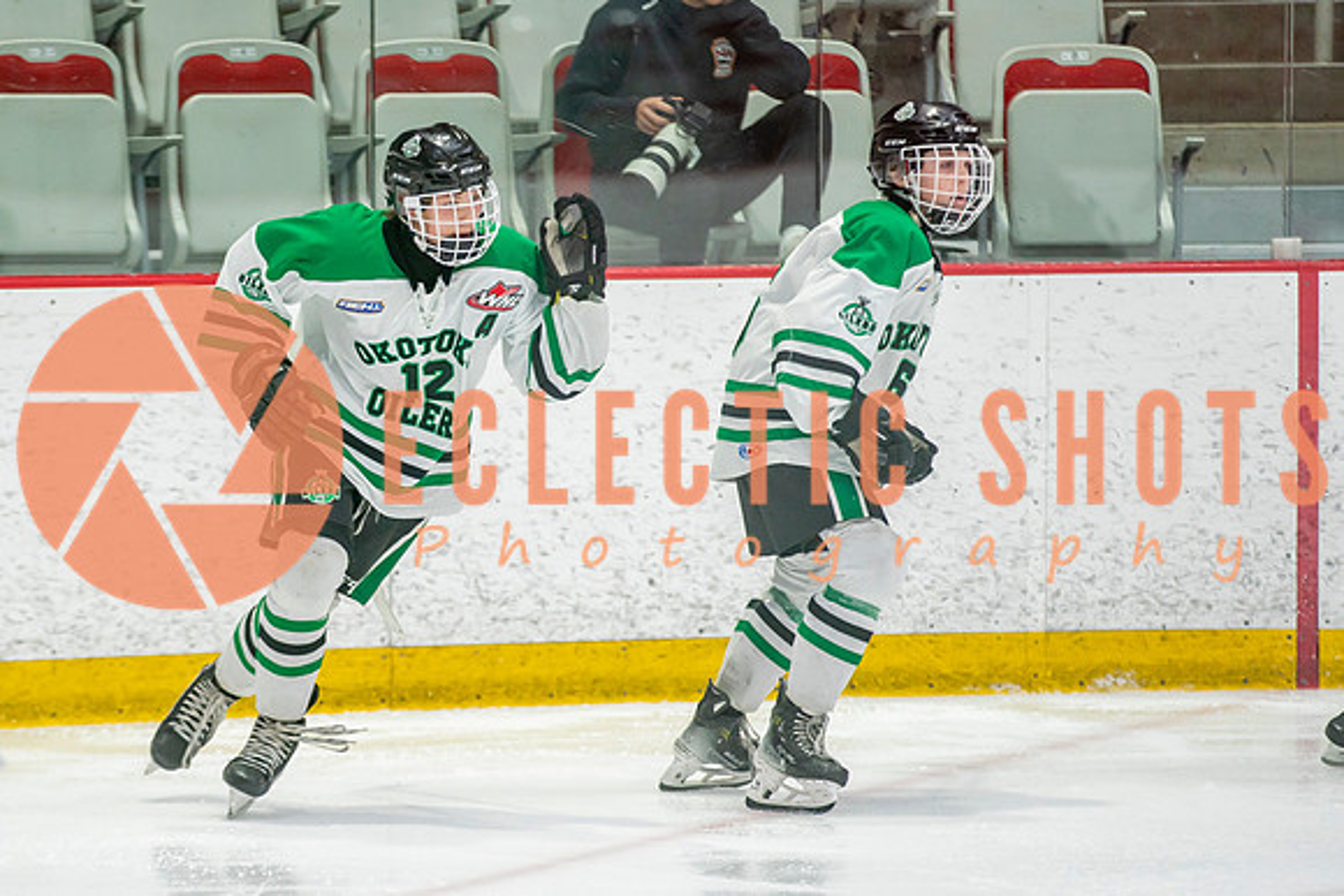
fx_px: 12336
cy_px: 531
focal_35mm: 330
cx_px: 377
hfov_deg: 6.2
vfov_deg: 4.2
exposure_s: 1/640
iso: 800
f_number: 3.2
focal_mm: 200
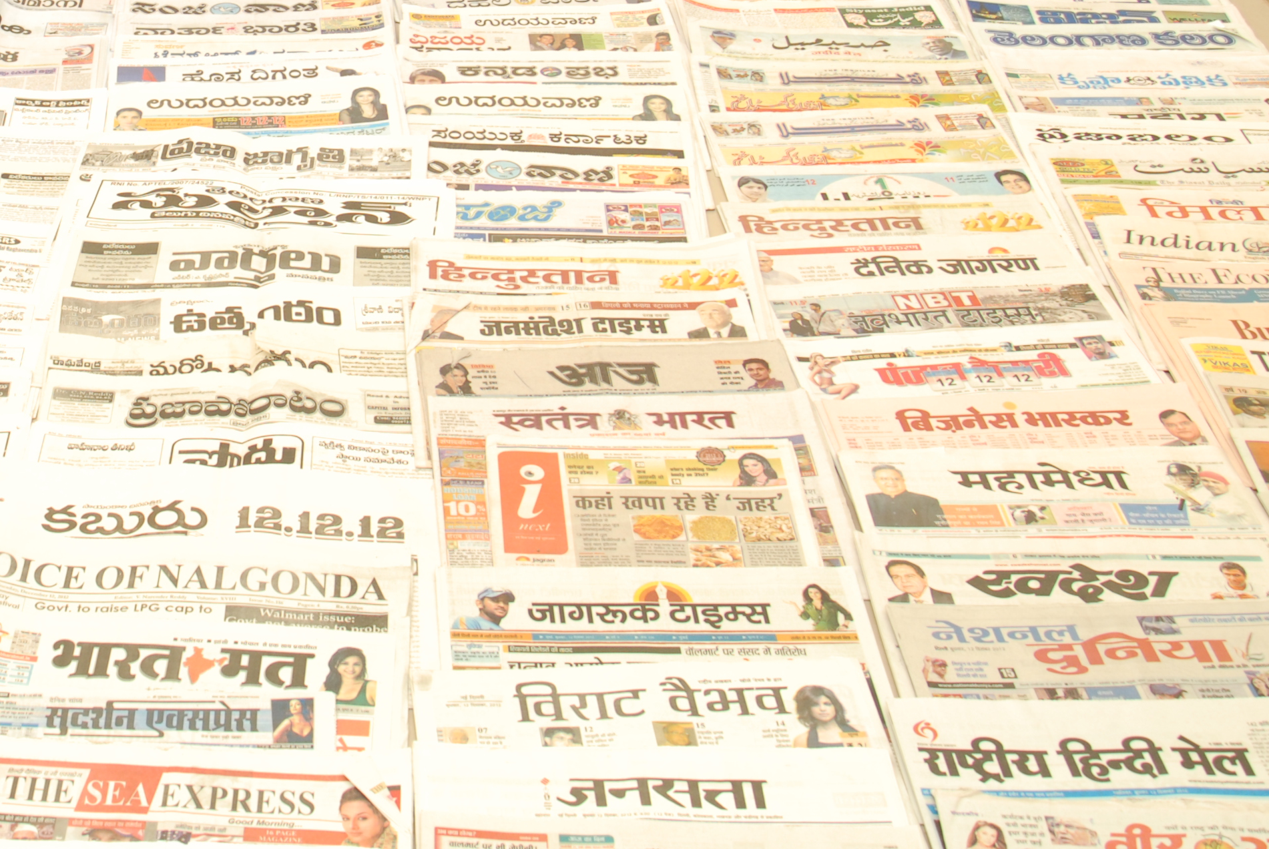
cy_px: 35
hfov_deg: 34.4
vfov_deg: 23.8
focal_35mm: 55
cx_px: 158
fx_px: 1941
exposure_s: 1/125
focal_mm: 18
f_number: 8
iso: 200
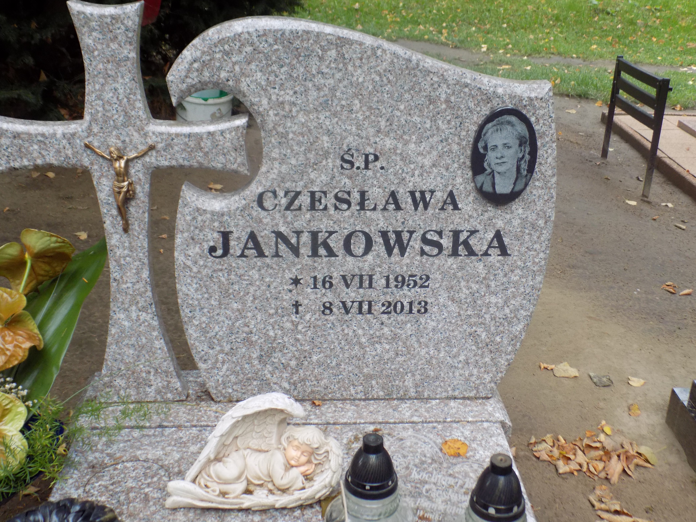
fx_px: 824
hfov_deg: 45.8
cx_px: 348
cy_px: 261
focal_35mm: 41
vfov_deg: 35.1
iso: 250
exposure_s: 1/30
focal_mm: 7.3
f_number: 3.6
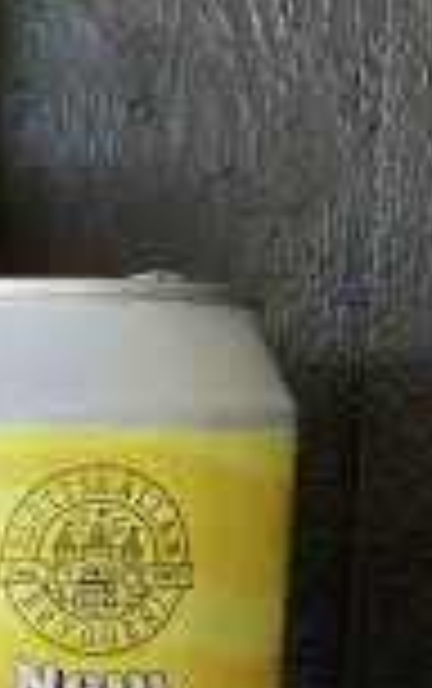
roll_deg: -1.9
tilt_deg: -4.6
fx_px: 1352
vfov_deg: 28.1
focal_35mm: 72
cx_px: -212
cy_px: 526
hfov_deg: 16.6
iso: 100
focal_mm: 4.25
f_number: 1.8
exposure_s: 1/121
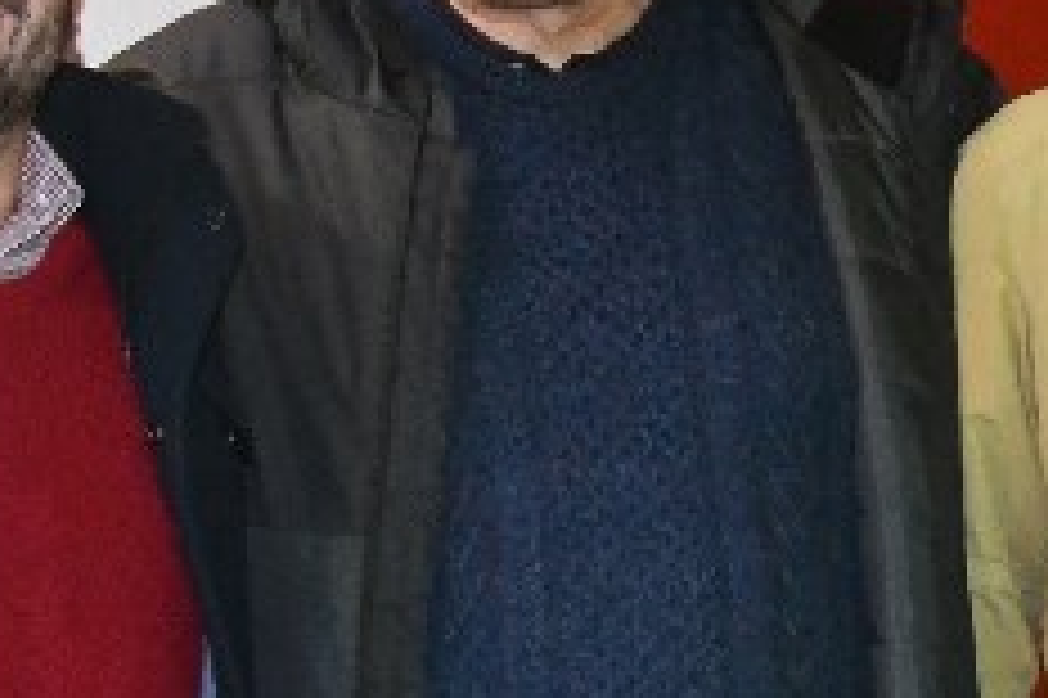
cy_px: 766
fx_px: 4596
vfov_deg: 8.6
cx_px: 877
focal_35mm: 158
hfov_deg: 12.9
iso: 6400
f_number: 3.8
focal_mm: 24
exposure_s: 1/60
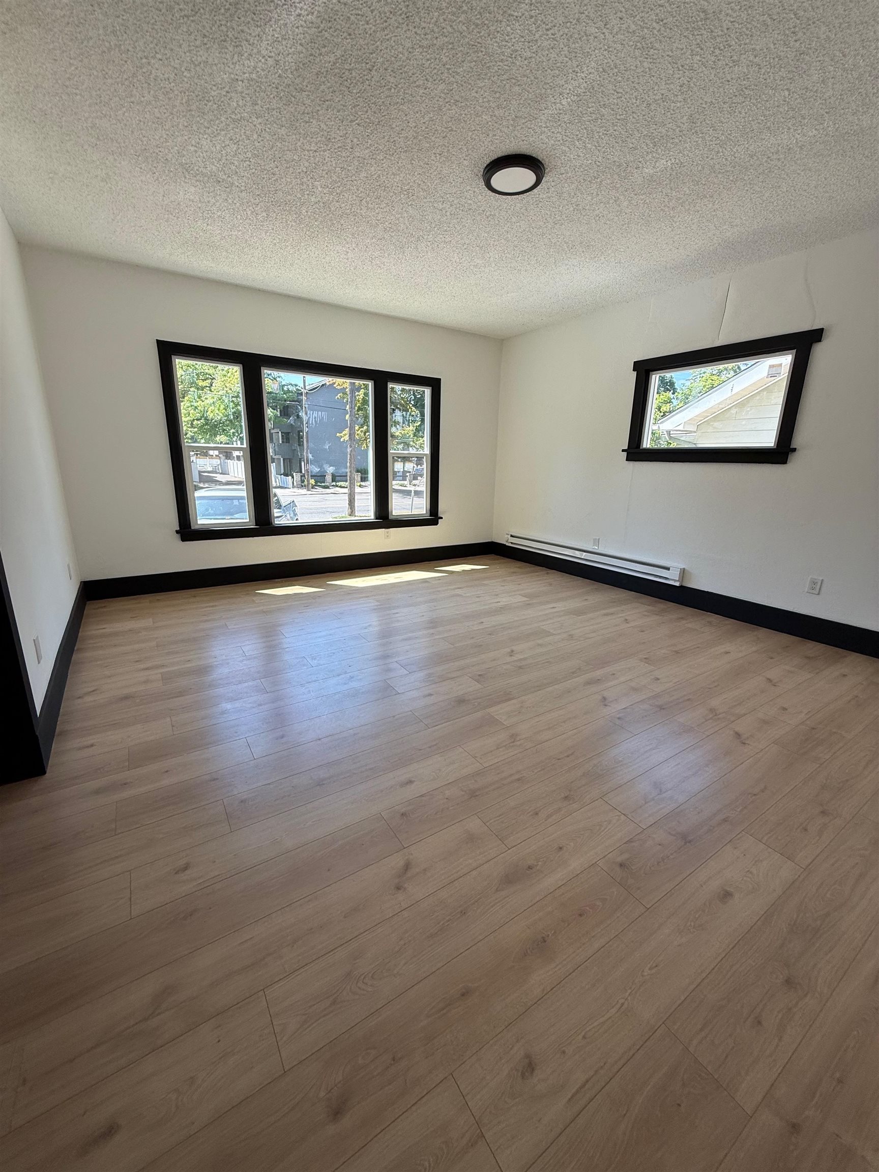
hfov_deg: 85.7
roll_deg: -1.4
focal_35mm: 14
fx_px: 474
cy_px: 586
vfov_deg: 102.1
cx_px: 440
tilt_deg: -14.8
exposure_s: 1/189
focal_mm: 2.22
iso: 64
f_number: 2.2
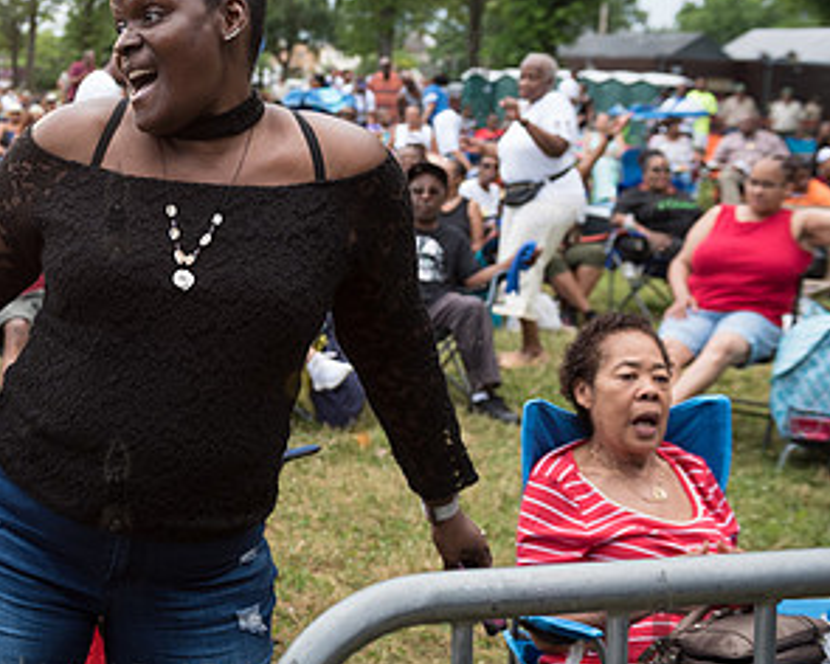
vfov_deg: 25.6
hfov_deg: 30.8
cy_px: 210
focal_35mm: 59
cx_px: 115
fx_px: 1449
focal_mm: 32
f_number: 4
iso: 500
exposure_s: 1/400
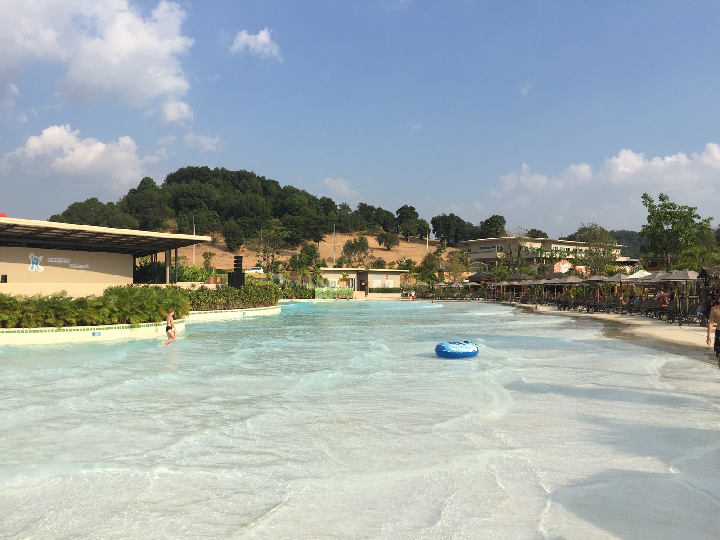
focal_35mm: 29
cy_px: 270
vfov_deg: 48.2
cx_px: 360
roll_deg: -1.3
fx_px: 603
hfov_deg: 61.7
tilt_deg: +0.6
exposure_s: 1/2326
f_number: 2.2
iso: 32
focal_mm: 4.15
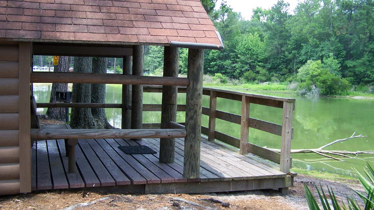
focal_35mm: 42
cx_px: 185
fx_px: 416
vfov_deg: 28.3
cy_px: 97
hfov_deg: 48.4
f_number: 2.8
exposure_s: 1/180
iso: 80
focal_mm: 6.3
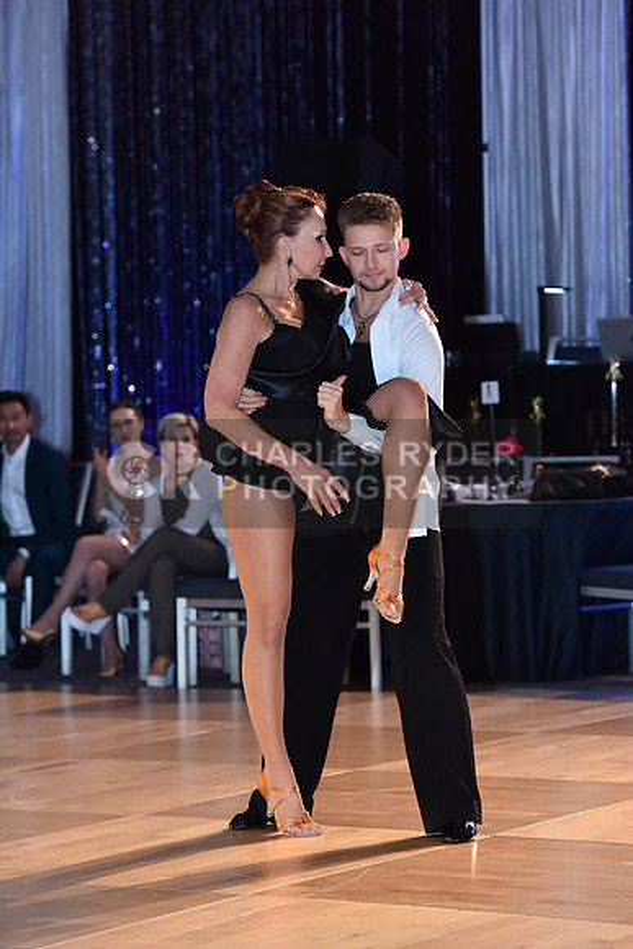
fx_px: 3216
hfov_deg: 11.2
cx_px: 316
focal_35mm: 122
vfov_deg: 16.8
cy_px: 474
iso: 2000
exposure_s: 1/320
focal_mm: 122
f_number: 4.5
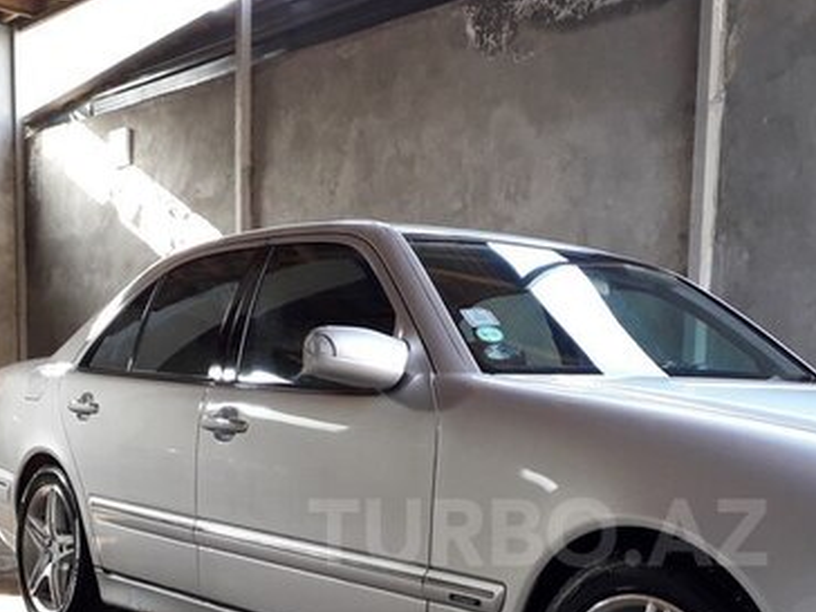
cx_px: 538
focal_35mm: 49
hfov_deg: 38.5
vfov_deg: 28.7
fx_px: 1155
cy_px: 532
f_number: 1.9
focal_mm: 3.6
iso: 100
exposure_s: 1/50
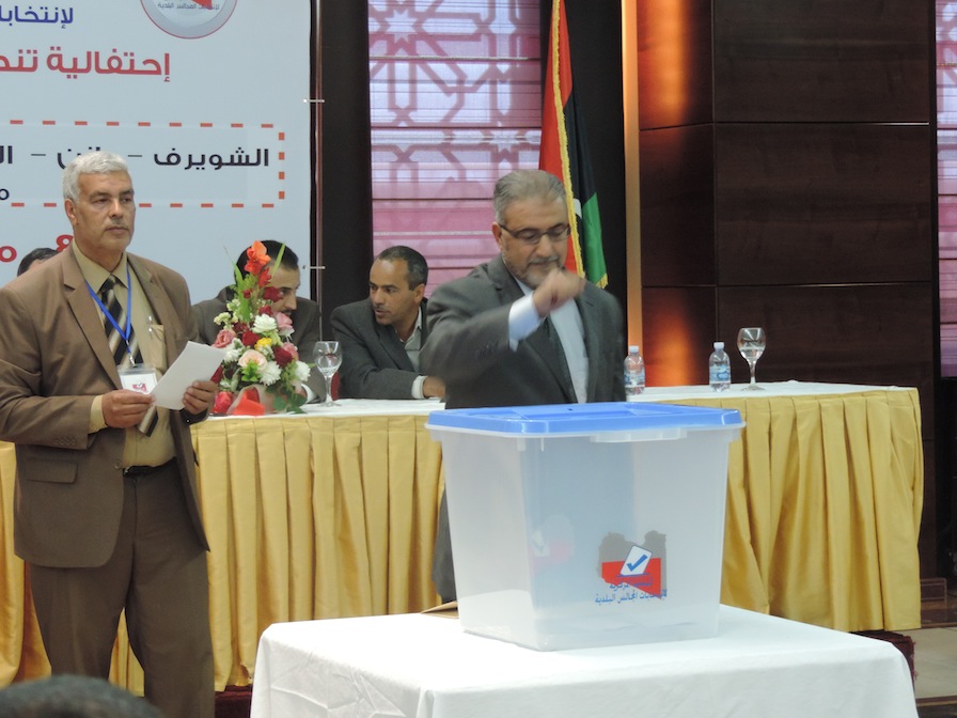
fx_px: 2903
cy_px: 359
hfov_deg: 18.7
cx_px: 478
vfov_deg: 14.1
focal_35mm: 105
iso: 800
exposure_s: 1/20
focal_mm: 18.7
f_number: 4.2
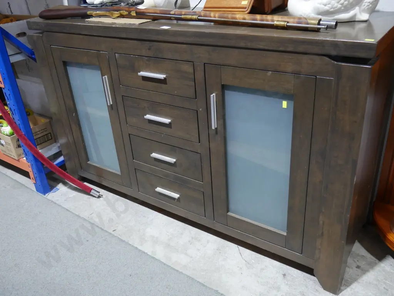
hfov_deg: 56.8
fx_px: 364
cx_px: 197
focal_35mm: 32
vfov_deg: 44.2
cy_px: 148
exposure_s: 1/60
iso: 800
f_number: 3.6
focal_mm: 16
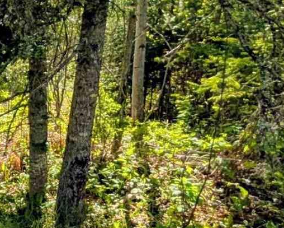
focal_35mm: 59
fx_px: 496
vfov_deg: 25.7
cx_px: -271
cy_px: 152
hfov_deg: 19.6
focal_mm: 2.02
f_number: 1.7
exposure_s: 1/3906
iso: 53
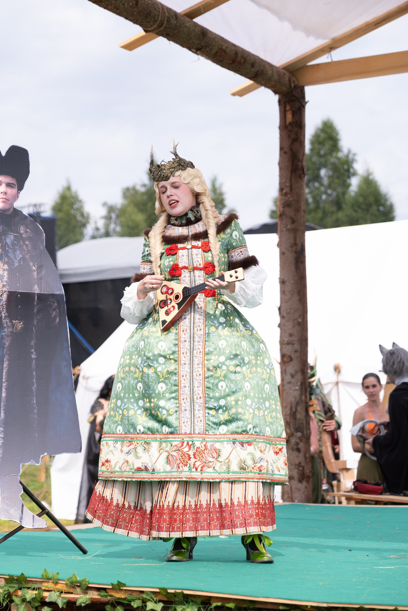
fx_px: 1564
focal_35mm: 92
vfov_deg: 22.1
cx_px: 187
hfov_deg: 14.9
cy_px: 291
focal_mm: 55
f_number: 3.2
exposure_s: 1/1250
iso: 160
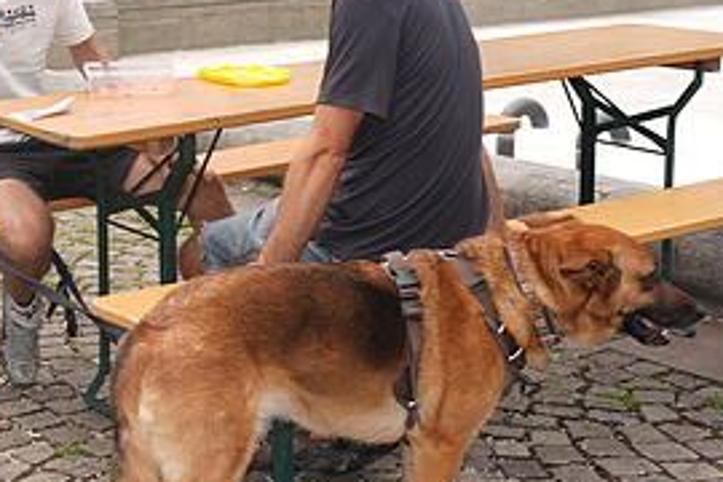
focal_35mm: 79
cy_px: 78
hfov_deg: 24.3
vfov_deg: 17.1
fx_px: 1586
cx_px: -31
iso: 50
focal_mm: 35
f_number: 4
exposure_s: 1/250
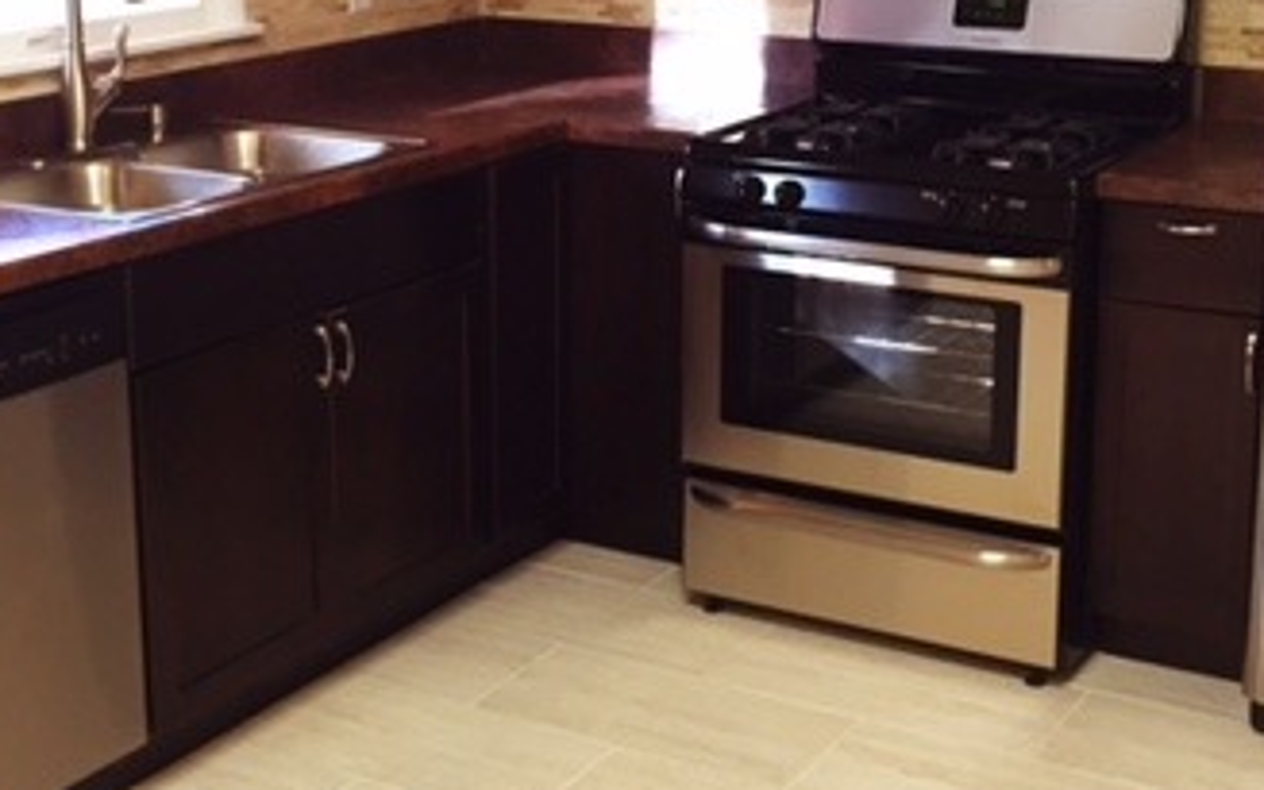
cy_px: 231
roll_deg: -0.6
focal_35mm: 60
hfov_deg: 34.0
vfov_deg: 21.5
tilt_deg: -13.3
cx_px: 628
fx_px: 2067
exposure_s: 1/30
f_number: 2.2
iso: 125
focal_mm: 4.15
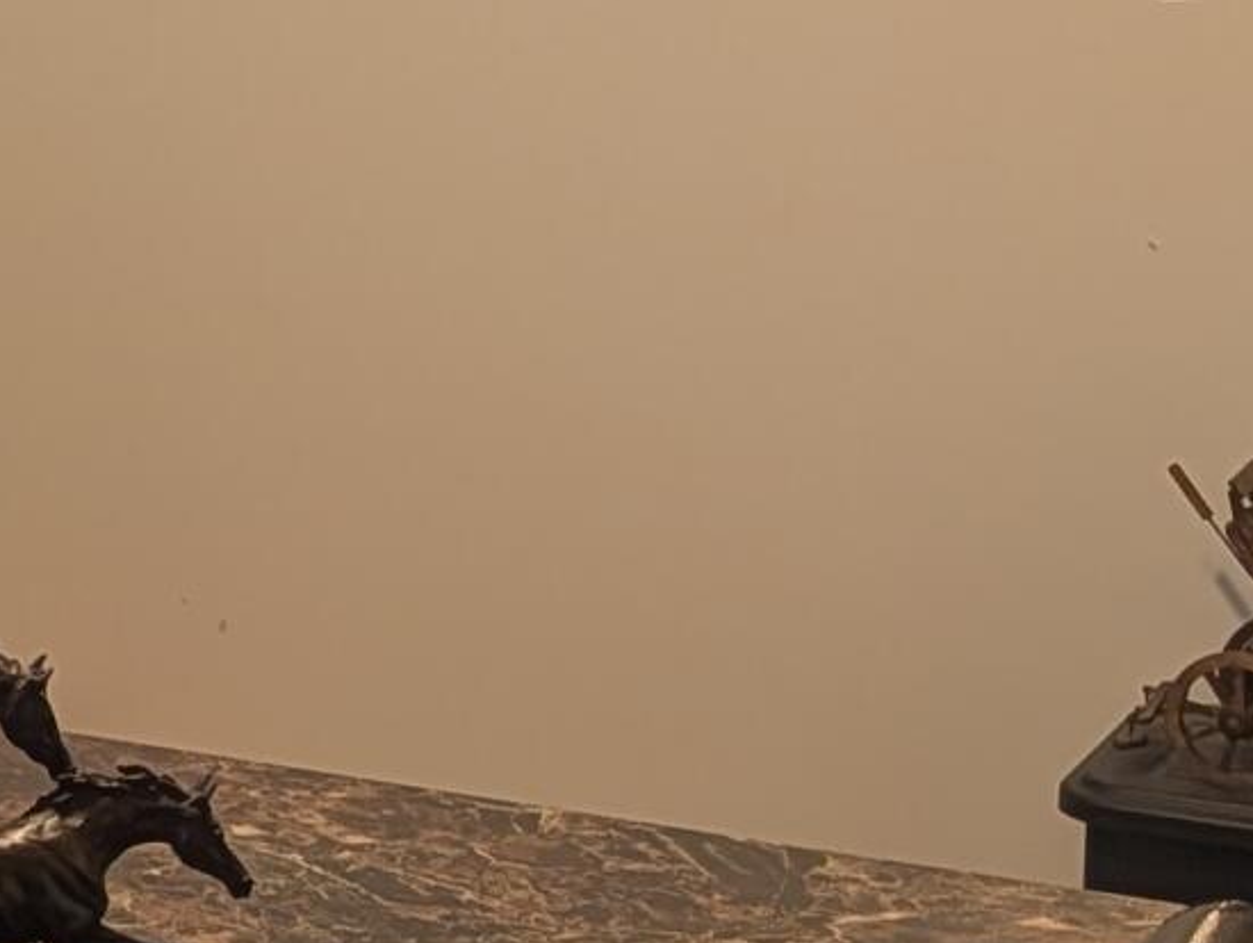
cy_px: 2
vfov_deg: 11.2
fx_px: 4748
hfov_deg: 13.6
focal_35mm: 131
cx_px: -939
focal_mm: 6.9
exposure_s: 1/40
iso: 37
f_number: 1.68
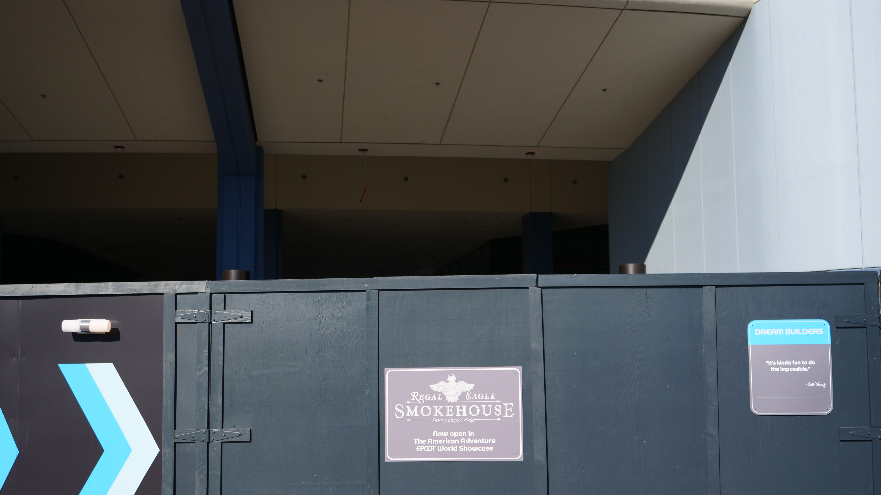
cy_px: 278
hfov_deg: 42.9
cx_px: 441
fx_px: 1121
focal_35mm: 48
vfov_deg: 24.9
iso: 200
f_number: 3.3
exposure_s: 1/2500
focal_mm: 22
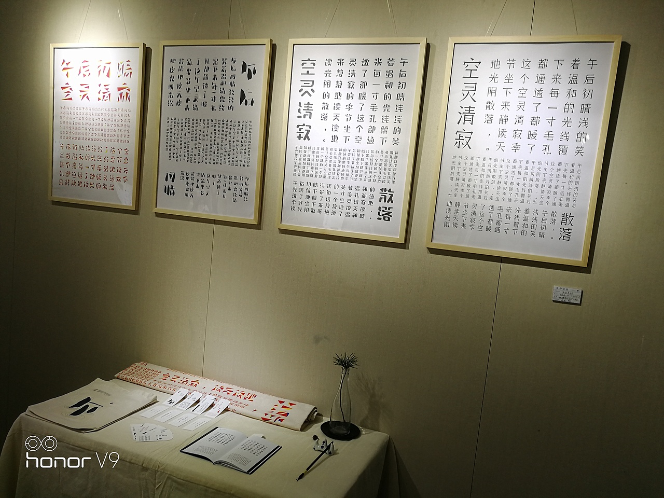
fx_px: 518
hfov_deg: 65.3
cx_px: 332
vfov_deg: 51.4
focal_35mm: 27
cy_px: 249
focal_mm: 3.84
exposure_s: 1/50
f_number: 2.2
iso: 80
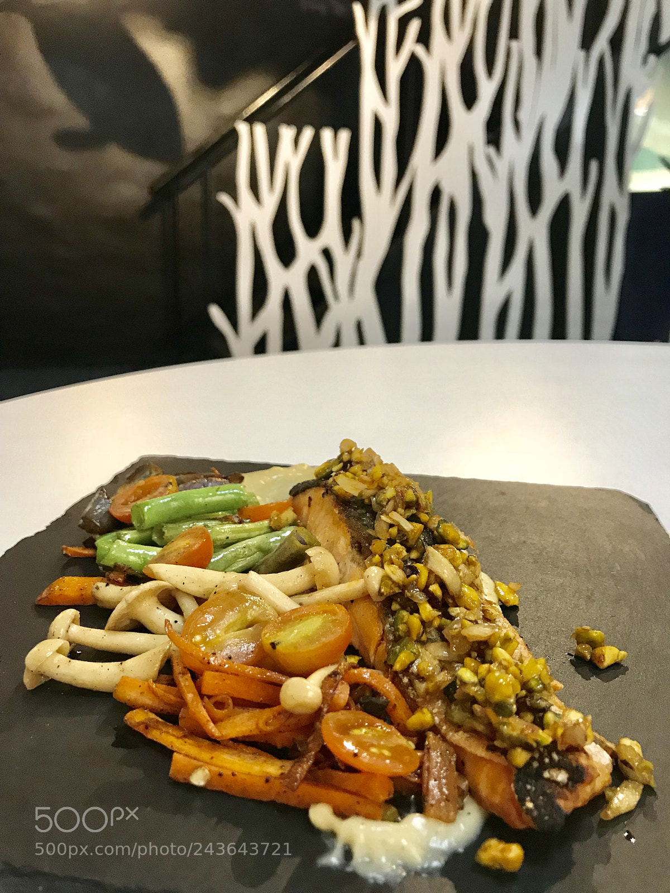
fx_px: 723
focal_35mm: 28
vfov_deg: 63.4
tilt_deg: -16.4
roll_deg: +0.5
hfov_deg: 49.7
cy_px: 446
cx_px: 335
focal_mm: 3.99
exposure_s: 1/17
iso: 80
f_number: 1.8
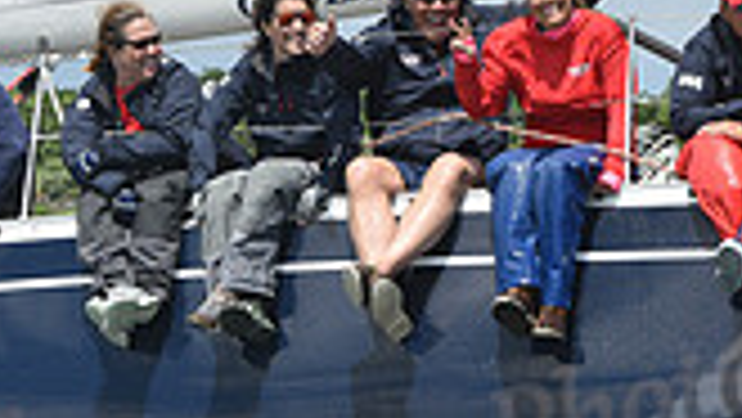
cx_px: 261
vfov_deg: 4.0
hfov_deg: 7.1
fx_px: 5945
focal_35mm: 302
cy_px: 191
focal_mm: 82
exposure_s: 1/1000
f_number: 8
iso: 250
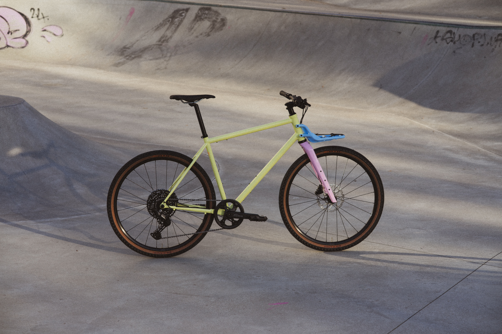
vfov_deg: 16.1
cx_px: 251
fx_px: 1185
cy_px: 167
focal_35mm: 85
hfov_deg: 23.9
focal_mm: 85
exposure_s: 1/400
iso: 100
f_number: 5.6
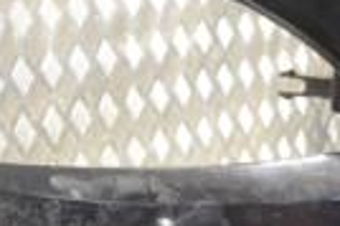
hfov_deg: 13.0
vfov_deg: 9.1
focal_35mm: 148
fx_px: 1396
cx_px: -195
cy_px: 320
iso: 3200
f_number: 5.6
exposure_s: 1/125
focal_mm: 22
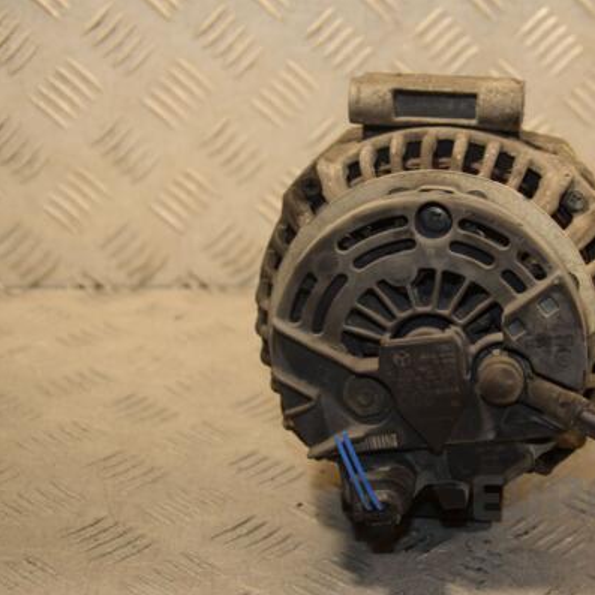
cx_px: 445
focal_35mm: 77
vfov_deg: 22.5
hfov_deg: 22.3
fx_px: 1497
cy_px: 298
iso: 800
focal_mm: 40
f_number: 5
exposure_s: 1/200
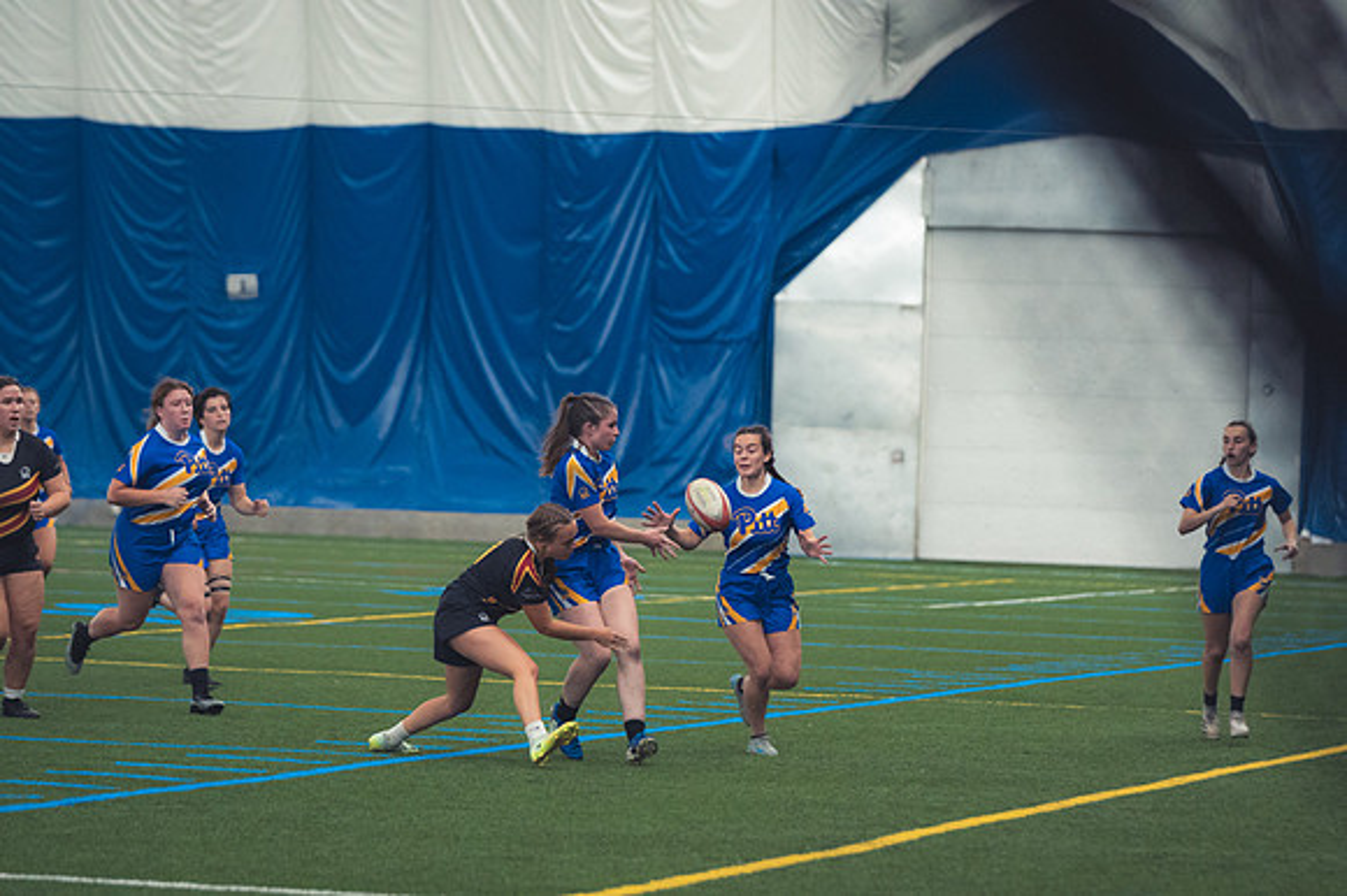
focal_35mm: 202
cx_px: 674
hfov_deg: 10.2
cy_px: 448
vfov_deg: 6.8
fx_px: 7554
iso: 2500
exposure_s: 1/320
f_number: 2.8
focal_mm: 135
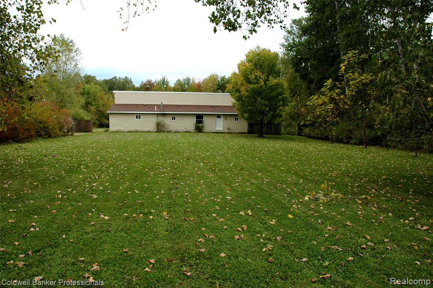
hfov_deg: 67.4
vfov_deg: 47.8
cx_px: 216
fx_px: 324
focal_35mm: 27
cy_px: 144
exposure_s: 1/160
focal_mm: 18
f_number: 7.1
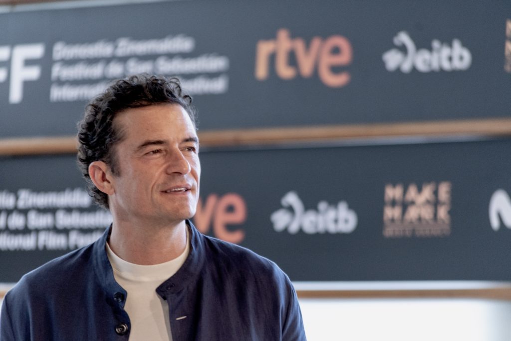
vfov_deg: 6.8
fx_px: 2867
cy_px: 170
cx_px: 256
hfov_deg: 10.2
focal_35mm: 202
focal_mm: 135
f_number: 5
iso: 640
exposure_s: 1/250
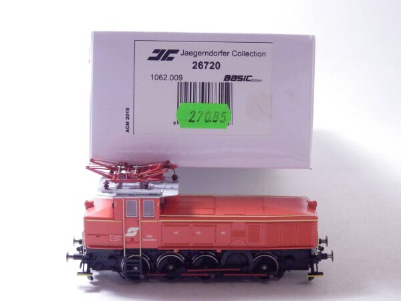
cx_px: 200
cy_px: 150
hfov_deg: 29.4
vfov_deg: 22.3
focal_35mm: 66
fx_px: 765
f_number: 4.4
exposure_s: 1/160
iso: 1000
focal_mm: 11.9
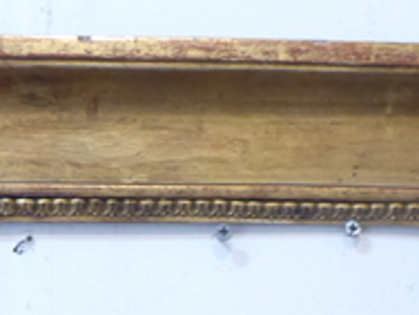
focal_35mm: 169
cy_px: 357
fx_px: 2046
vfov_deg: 8.7
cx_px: 136
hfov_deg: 11.7
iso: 800
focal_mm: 9
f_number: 4.1
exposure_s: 1/25
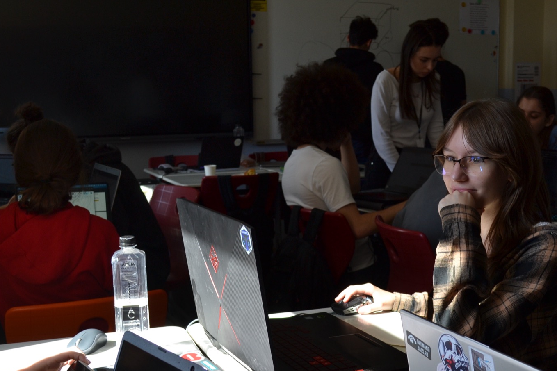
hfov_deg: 37.2
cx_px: 358
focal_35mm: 53
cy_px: 234
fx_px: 820
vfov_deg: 25.4
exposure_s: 1/125
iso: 140
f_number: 5.6
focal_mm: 24
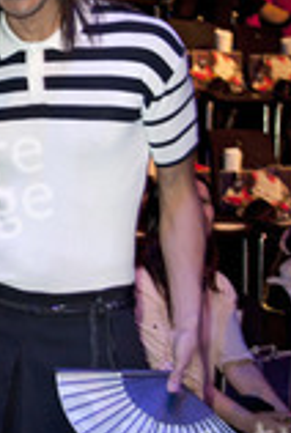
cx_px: -7
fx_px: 1038
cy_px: 340
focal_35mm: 86
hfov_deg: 15.6
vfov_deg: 23.3
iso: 1600
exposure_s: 1/30
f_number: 3.5
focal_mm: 34
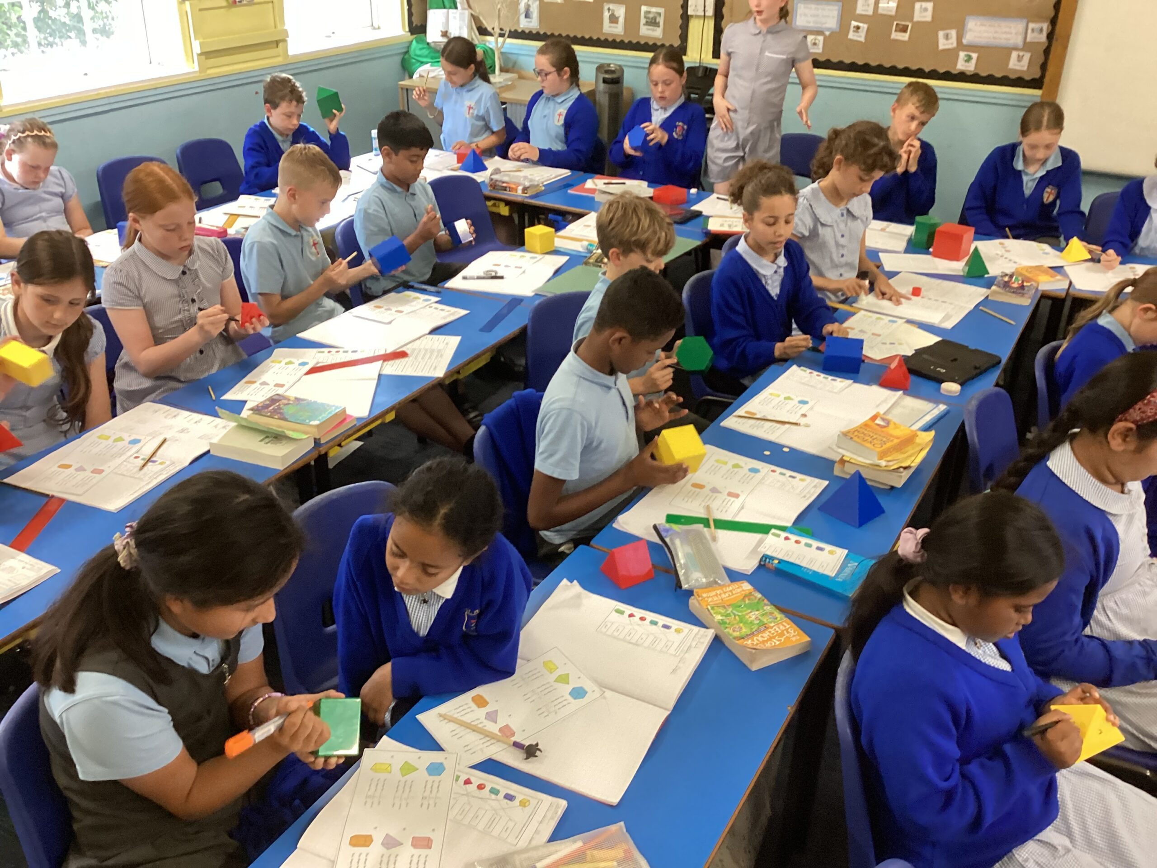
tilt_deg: -27.3
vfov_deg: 45.4
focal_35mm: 31
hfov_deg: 58.4
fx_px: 1036
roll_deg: -3.1
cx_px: 578
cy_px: 434
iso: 250
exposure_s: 1/50
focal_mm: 3.3
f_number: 2.4
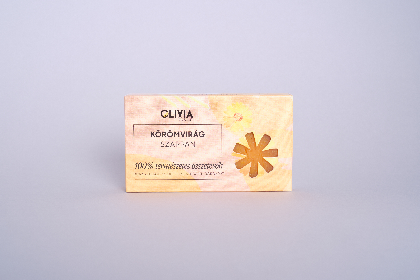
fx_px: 618
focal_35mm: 53
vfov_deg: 25.5
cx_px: 210
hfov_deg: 37.5
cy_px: 140
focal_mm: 35
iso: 160
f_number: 8
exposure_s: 1/125
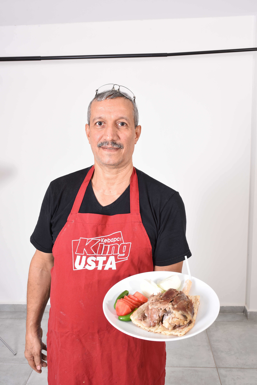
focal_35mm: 35
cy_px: 192
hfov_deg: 37.9
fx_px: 374
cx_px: 128
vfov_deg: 54.4
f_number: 16
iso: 500
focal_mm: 35
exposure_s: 1/100
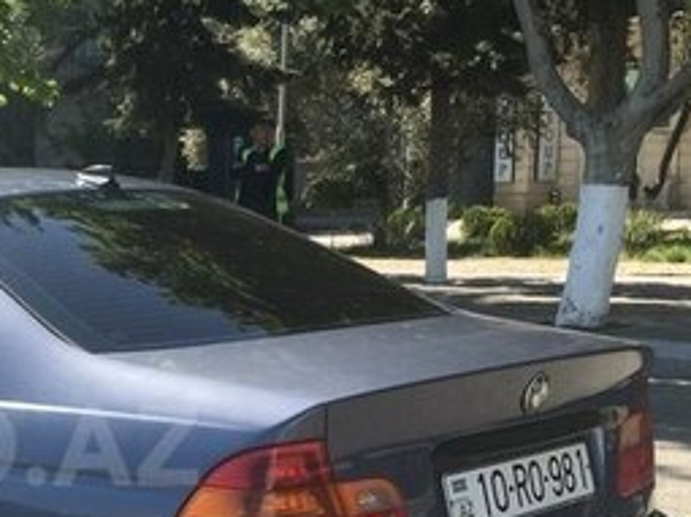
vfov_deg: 19.3
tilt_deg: -7.1
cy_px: 445
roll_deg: +1.6
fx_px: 1496
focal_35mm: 75
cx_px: -79
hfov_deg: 24.2
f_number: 2.2
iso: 25
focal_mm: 4.15
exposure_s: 1/732
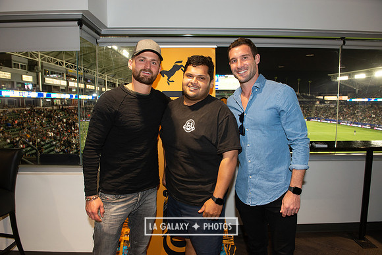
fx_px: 255
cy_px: 128
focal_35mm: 24
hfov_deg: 73.7
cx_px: 191
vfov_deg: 53.2
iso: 640
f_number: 6.3
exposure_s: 1/60
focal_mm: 24
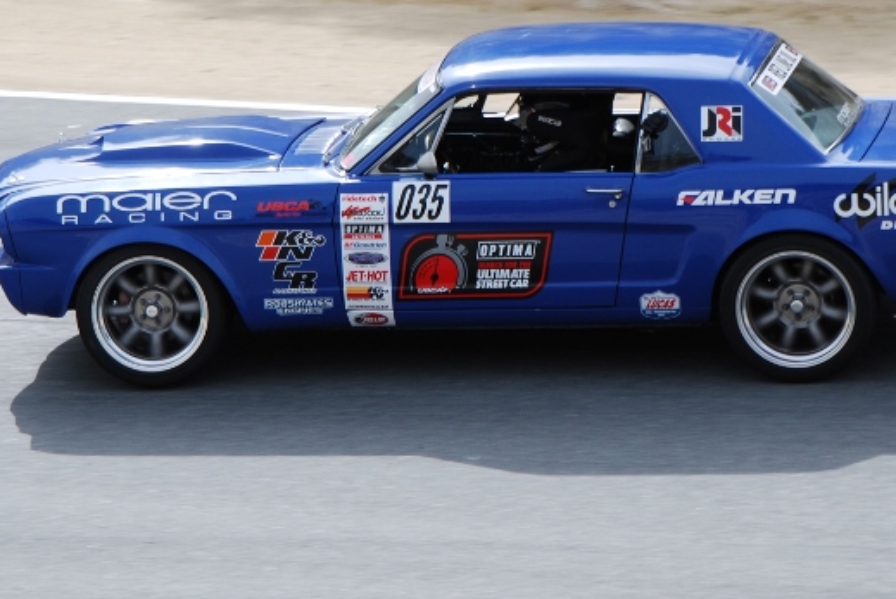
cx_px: 420
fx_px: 7373
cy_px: 167
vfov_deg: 4.7
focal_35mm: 296
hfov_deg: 7.0
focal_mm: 100
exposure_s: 1/500
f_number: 5.6
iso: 160
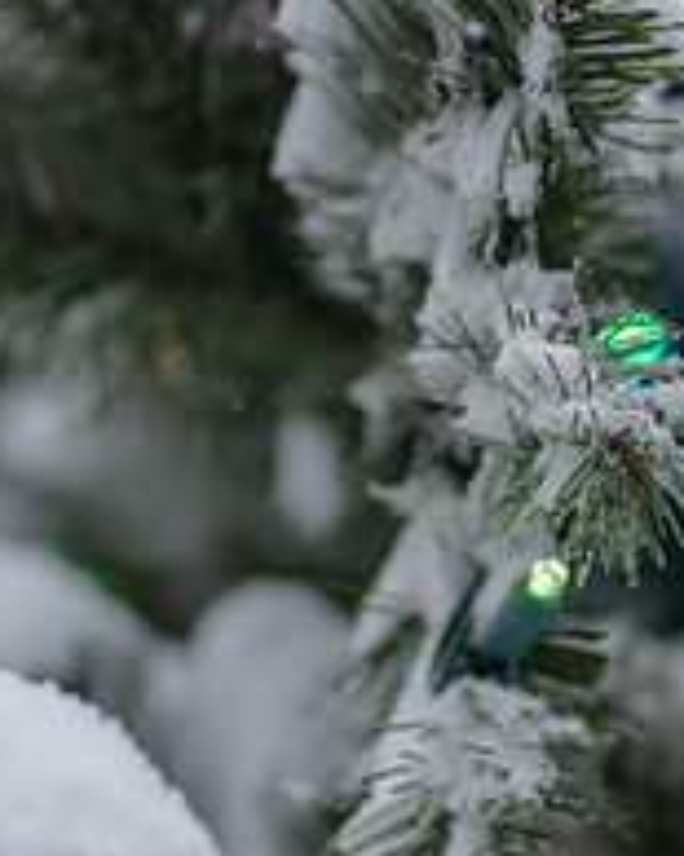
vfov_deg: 7.1
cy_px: 439
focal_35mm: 271
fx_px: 6863
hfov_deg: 5.7
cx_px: 727
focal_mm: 85
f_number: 2
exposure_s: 1/800
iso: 200
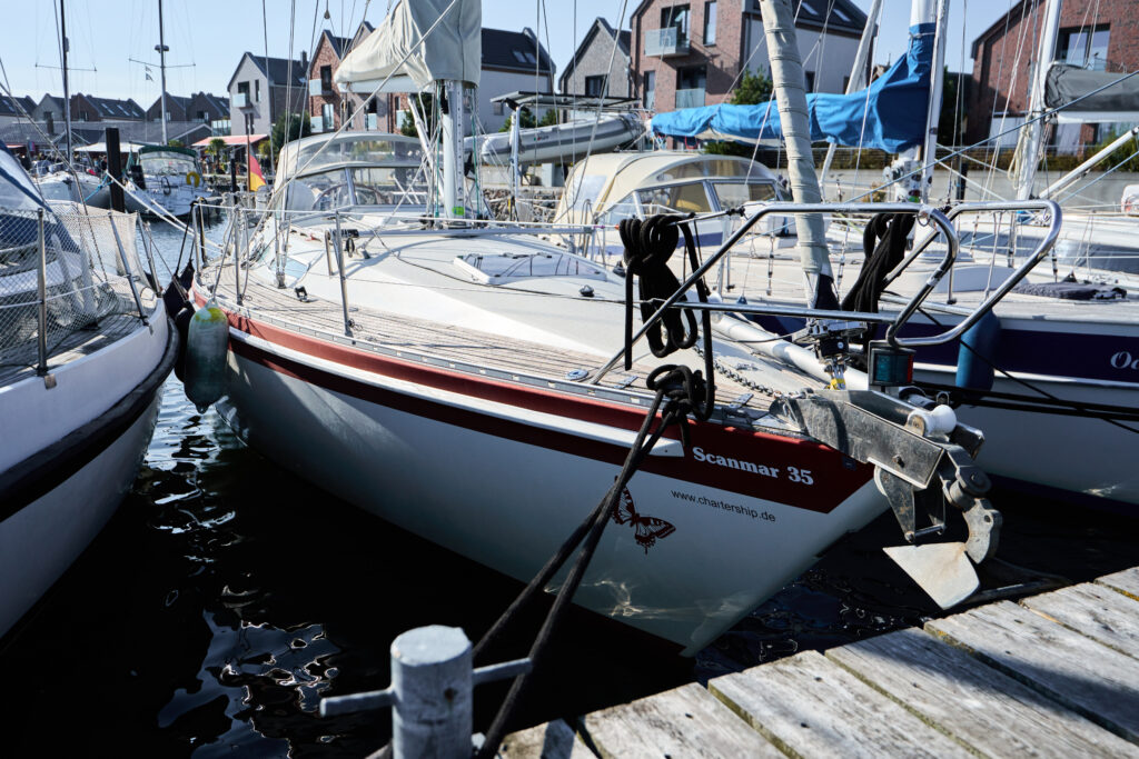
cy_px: 380
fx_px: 918
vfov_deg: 45.0
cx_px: 570
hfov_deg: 63.7
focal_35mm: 29
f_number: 4
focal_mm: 29
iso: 500
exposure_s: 1/5000
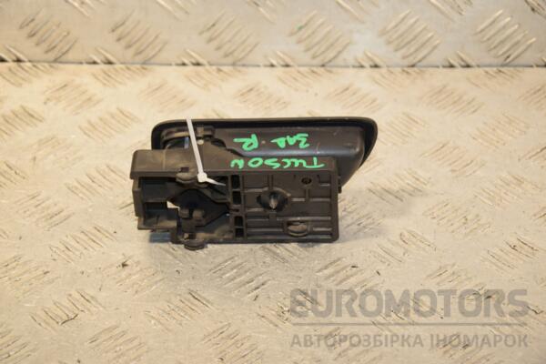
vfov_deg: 12.2
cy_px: 182
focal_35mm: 112
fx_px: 1706
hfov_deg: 18.2
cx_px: 273
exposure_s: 1/200
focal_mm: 75
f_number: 7.1
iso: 800
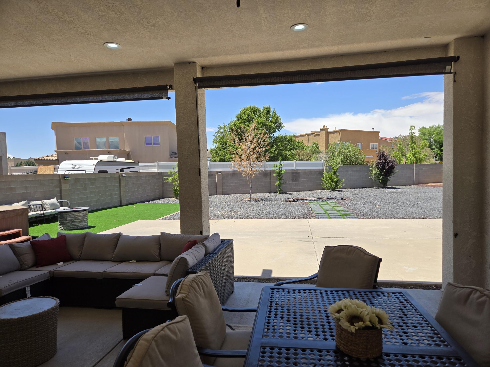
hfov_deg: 73.9
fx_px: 326
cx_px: 245
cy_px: 184
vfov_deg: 58.9
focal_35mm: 23
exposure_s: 1/1542
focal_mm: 5.4
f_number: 1.8
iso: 25
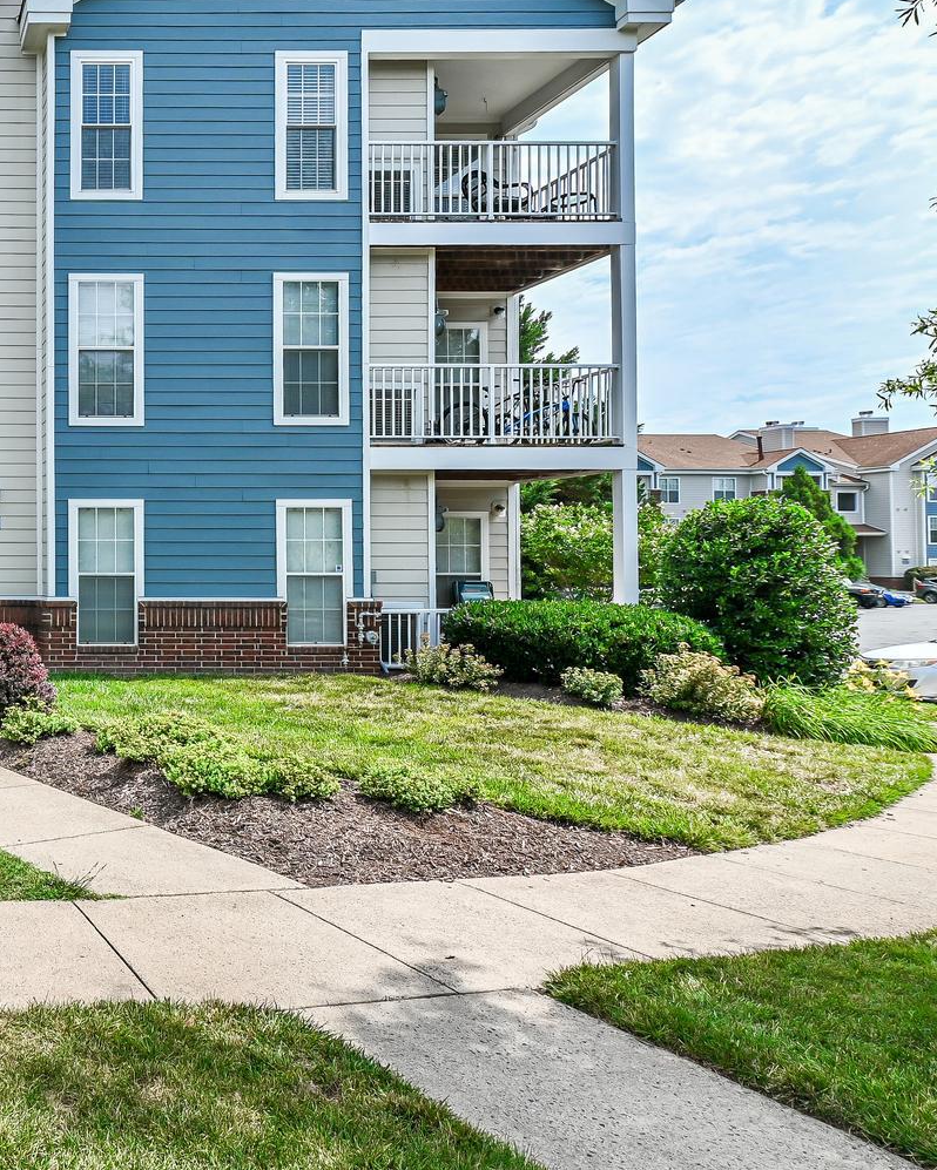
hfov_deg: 42.6
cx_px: -77
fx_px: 936
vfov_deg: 63.3
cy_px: 452
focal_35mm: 27
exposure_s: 1/400
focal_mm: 14
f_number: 7.1
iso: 100
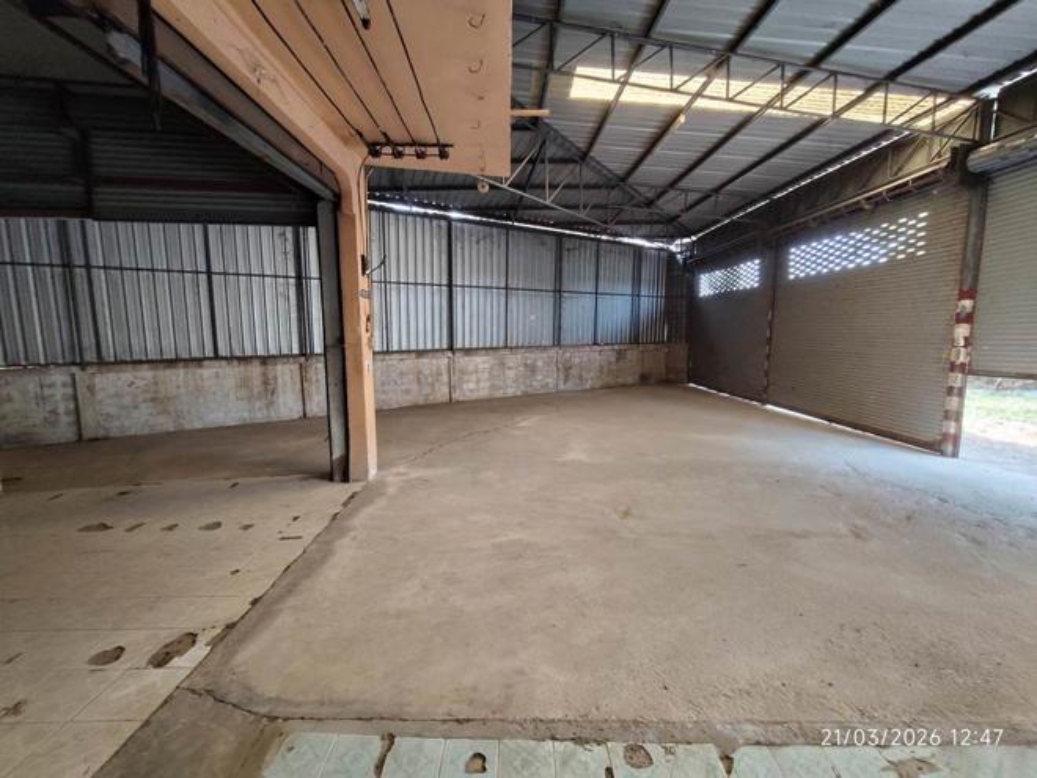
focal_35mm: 16
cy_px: 389
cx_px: 518
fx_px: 479
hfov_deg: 94.5
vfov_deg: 78.1
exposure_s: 1/50
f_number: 2.2
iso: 109
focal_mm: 1.67
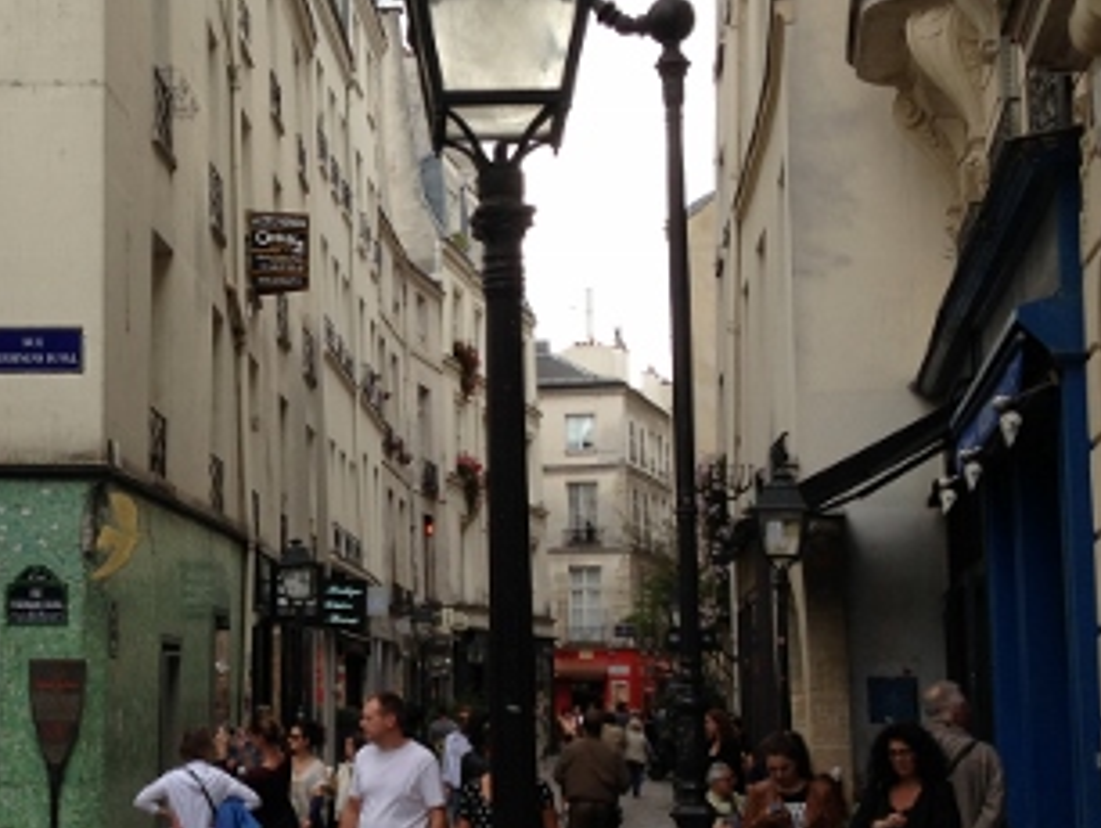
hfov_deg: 27.3
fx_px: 2196
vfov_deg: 21.3
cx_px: 137
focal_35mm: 69
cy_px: 450
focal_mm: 4.13
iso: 50
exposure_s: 1/433
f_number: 2.4
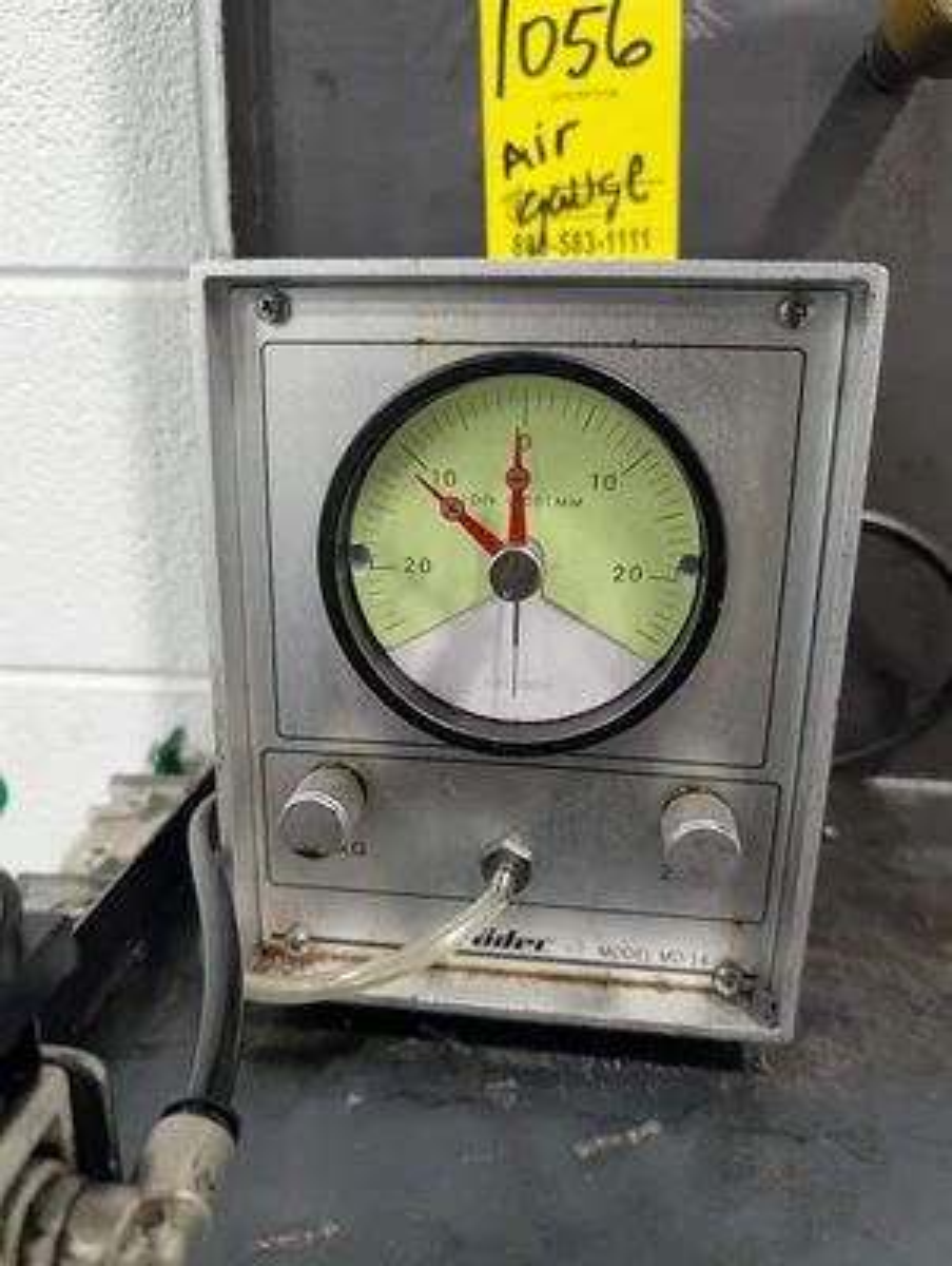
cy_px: 633
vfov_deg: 71.5
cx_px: 476
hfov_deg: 56.9
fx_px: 878
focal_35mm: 24
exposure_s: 1/1025
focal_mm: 6.9
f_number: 1.68
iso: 1847
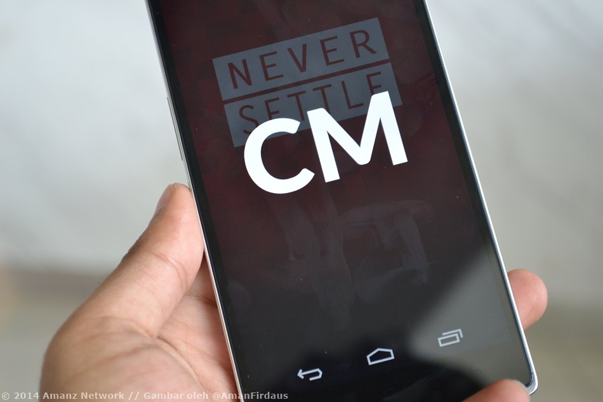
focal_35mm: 82
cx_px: 302
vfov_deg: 16.5
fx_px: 1382
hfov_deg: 24.6
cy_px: 201
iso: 800
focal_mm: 55
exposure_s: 1/15
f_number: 5.6
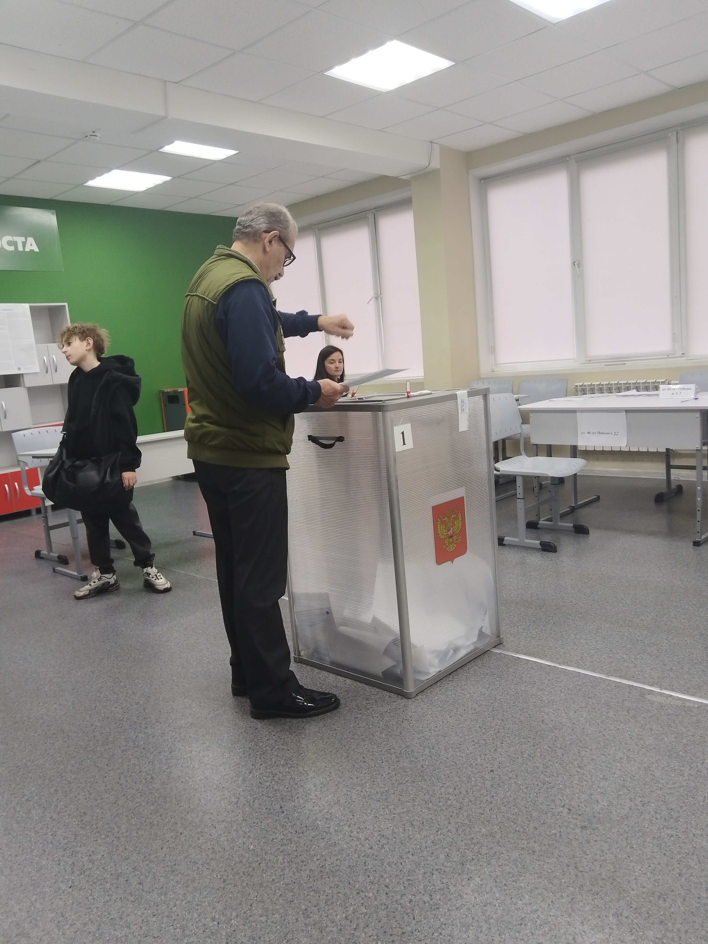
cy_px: 472
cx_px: 354
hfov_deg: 53.1
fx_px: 709
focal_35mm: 26
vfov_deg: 67.3
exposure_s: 1/100
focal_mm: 4.95
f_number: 1.9
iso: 436
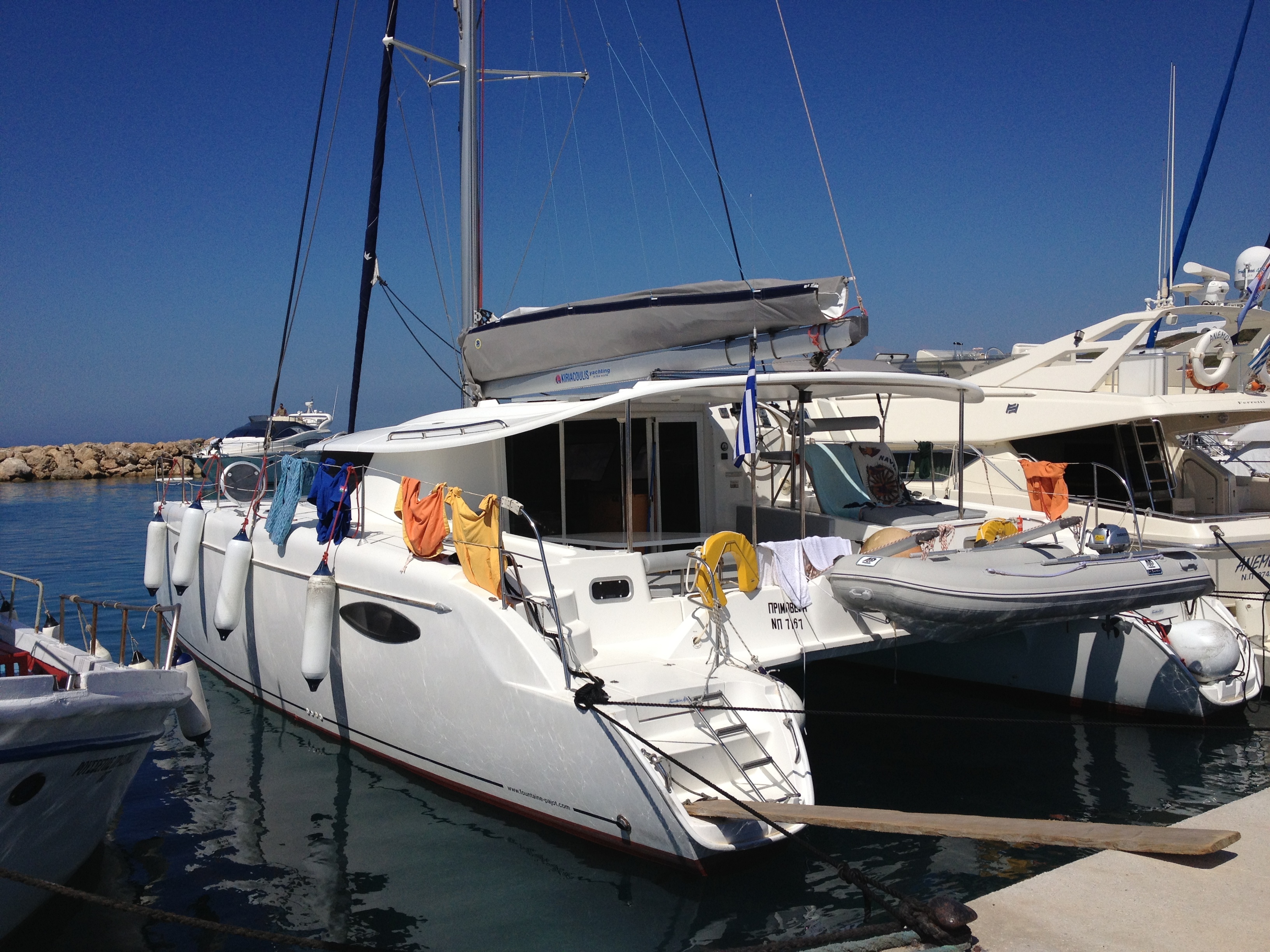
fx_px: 1284
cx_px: 635
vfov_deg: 40.7
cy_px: 476
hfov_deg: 52.6
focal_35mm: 35
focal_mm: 4.28
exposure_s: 1/5025
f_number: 2.4
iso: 50
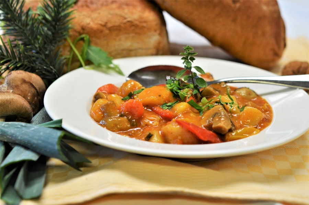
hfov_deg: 22.7
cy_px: 102
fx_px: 771
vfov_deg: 15.1
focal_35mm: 90
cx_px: 154
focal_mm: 60
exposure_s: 1/250
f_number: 4
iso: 720
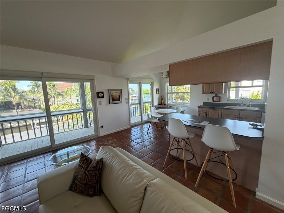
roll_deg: +2.6
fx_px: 115
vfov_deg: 85.7
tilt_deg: -7.7
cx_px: 142
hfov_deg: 102.1
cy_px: 106
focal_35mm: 14
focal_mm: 2.22
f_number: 2.2
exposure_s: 1/121
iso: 125
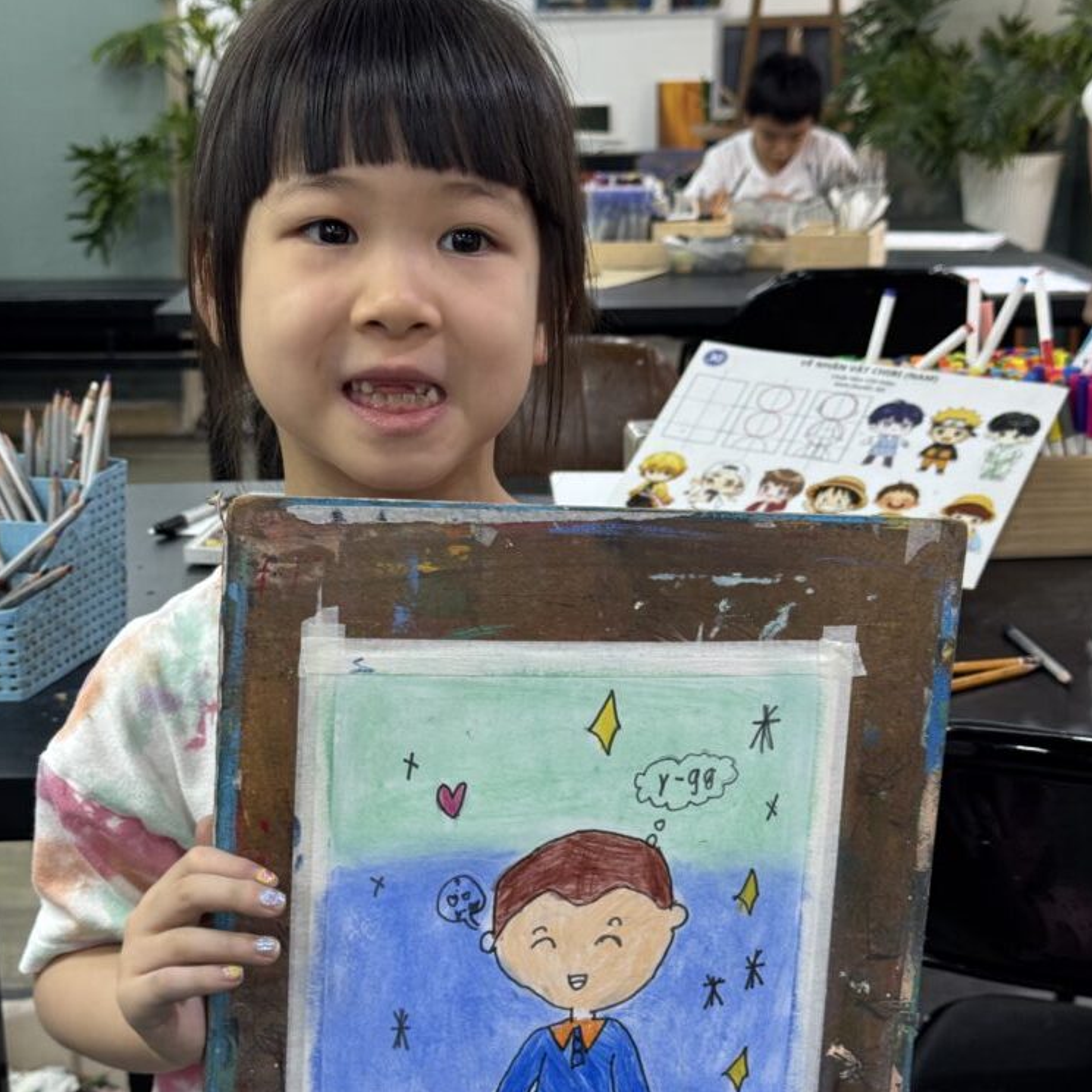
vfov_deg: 30.0
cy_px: 655
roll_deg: +1.0
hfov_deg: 30.0
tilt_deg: -16.5
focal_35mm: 57
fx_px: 2034
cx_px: 545
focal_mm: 6.76
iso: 64
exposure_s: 1/50
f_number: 1.78
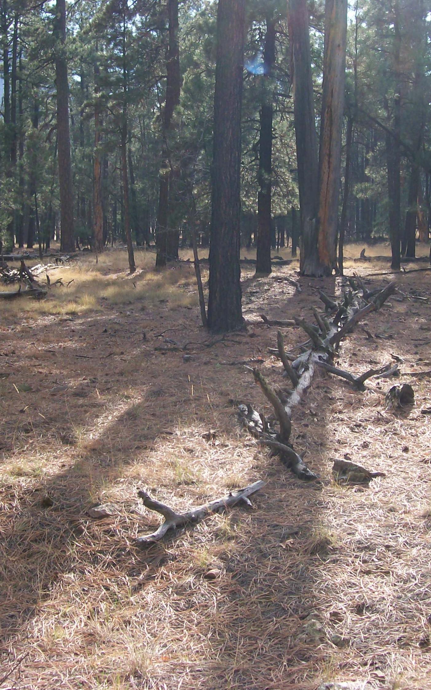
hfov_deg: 25.3
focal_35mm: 51
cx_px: 161
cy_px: 345
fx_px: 959
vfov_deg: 39.6
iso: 80
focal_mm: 6
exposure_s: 1/670
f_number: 2.7
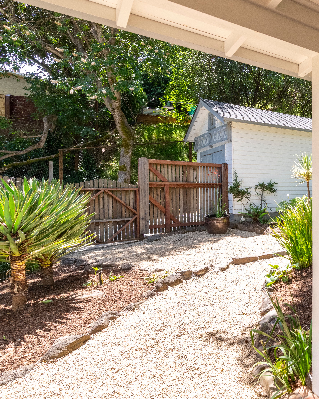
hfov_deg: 42.0
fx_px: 307
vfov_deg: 66.0
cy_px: 203
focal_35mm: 26
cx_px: 360
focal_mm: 14
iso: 800
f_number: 9
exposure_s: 1/250
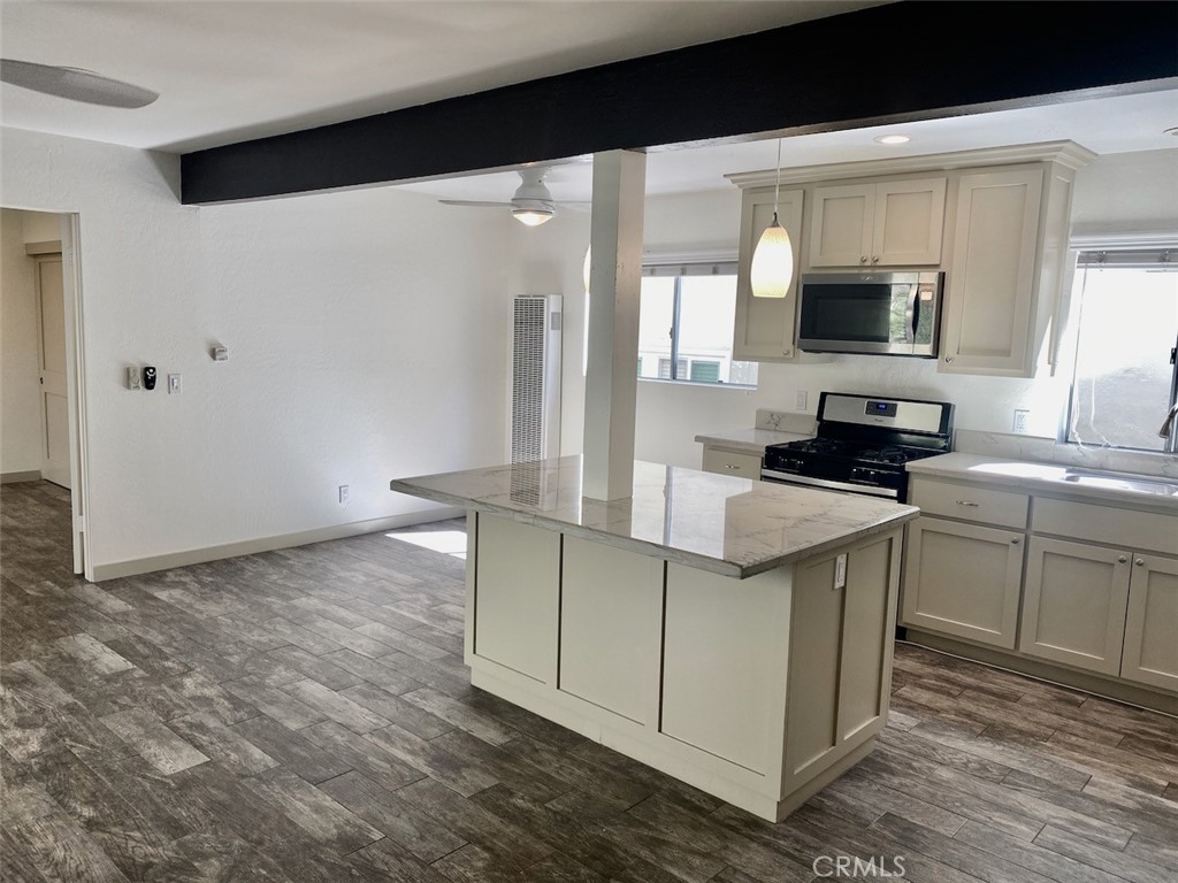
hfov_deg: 67.3
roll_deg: -1.6
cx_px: 589
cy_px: 442
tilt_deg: -7.4
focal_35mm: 26
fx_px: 885
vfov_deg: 53.1
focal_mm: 4.25
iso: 50
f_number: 1.8
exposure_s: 1/120
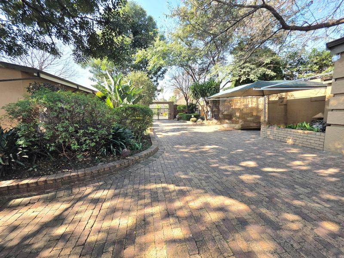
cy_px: 129
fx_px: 129
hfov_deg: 106.2
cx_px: 172
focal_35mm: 13
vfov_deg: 89.9
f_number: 1.9
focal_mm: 2.2
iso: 64
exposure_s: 1/769
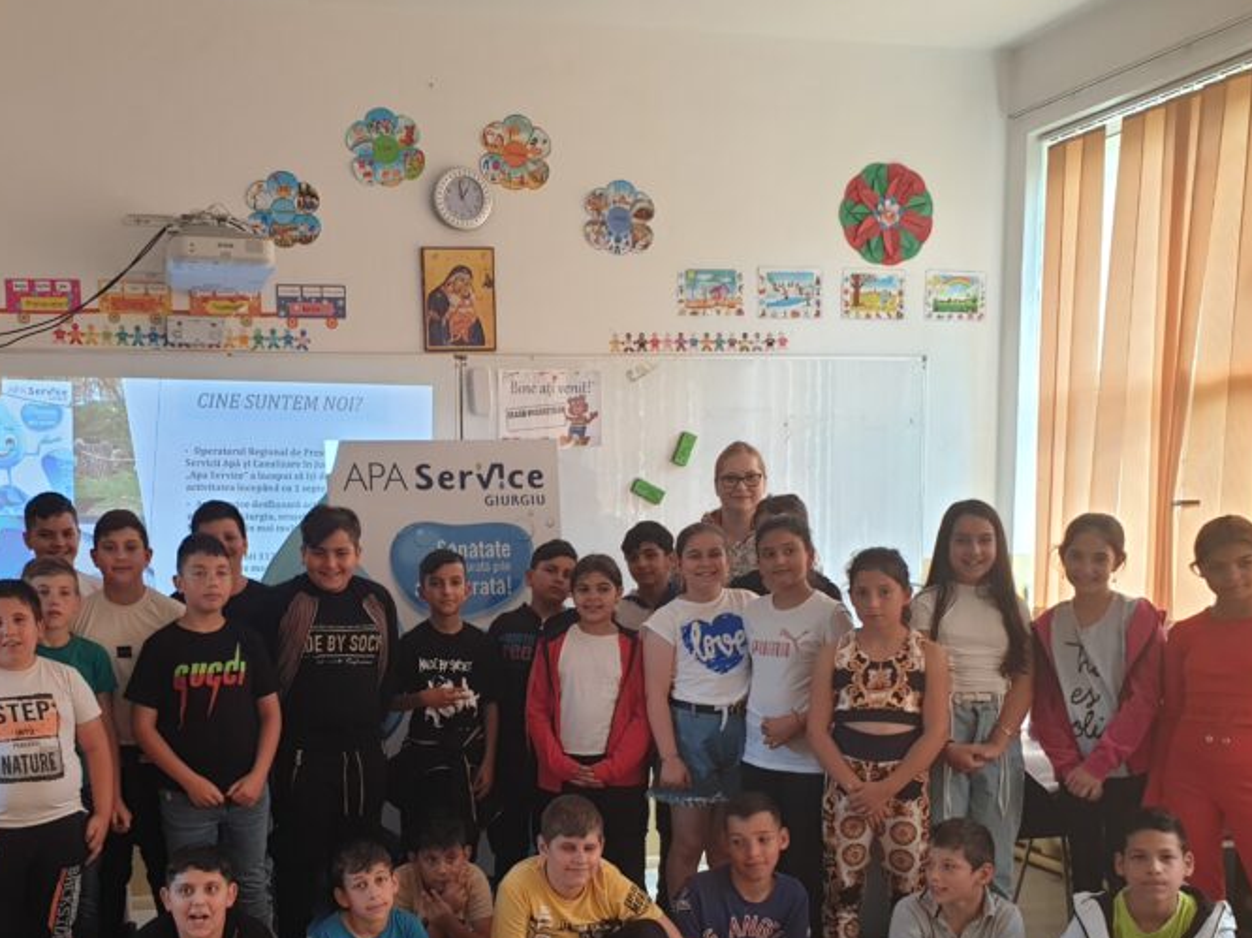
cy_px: 692
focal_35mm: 40
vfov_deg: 35.2
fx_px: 1446
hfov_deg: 46.3
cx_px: 459
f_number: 2.4
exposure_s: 1/50
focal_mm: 4.3
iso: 80
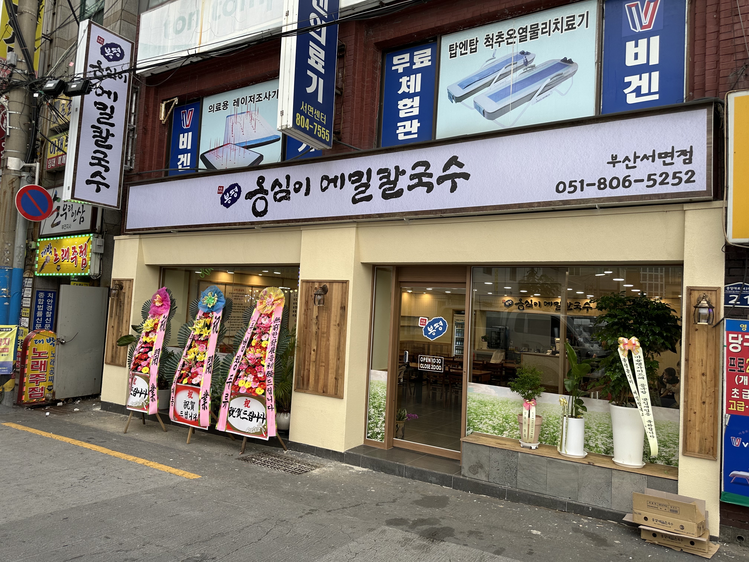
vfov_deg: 56.8
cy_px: 281
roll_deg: -2.6
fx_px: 519
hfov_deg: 71.6
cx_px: 374
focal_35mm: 24
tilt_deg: +4.1
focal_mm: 6.86
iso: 64
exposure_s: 1/238
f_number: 1.78
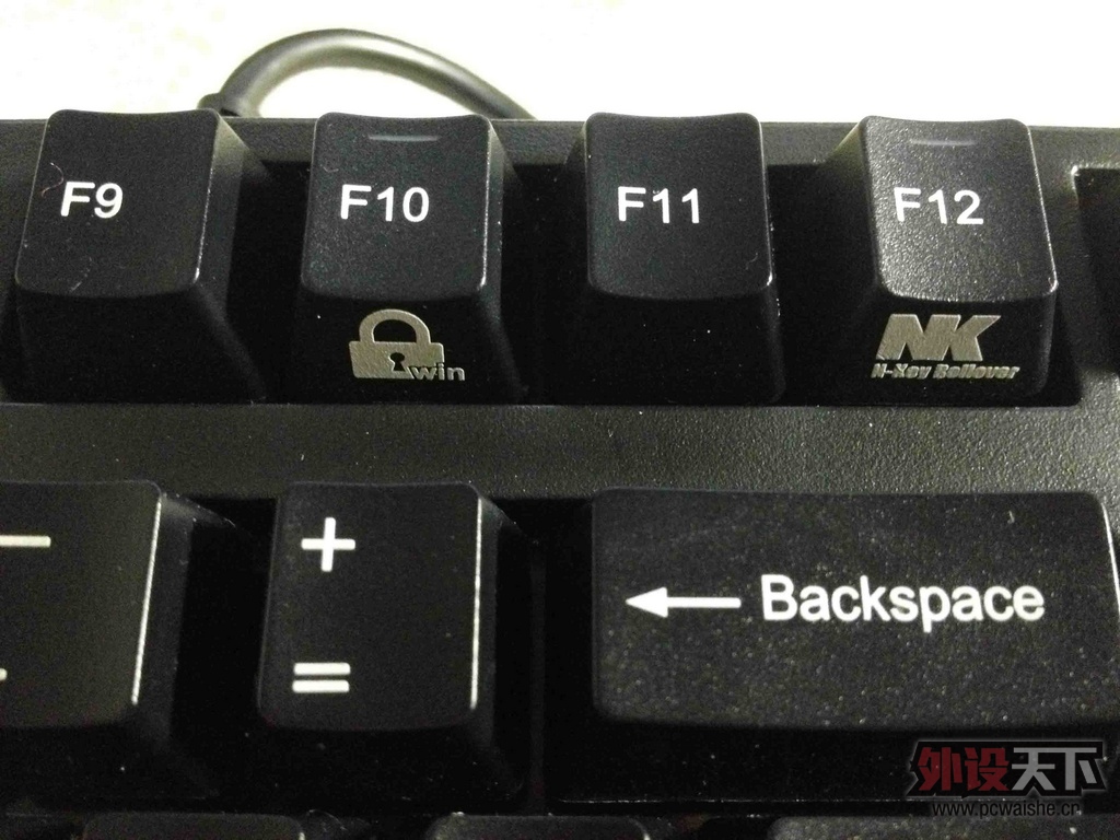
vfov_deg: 40.7
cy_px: 420
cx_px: 560
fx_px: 1132
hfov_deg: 52.6
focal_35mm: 35
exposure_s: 1/15
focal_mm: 4.28
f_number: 2.4
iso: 800
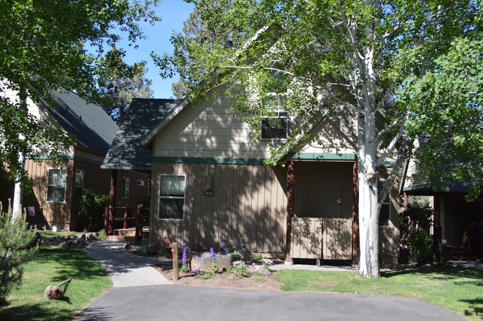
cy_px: 160
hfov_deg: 53.2
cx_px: 242
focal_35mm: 36
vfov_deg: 36.8
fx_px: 483
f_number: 6.3
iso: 100
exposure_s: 1/160
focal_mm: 24
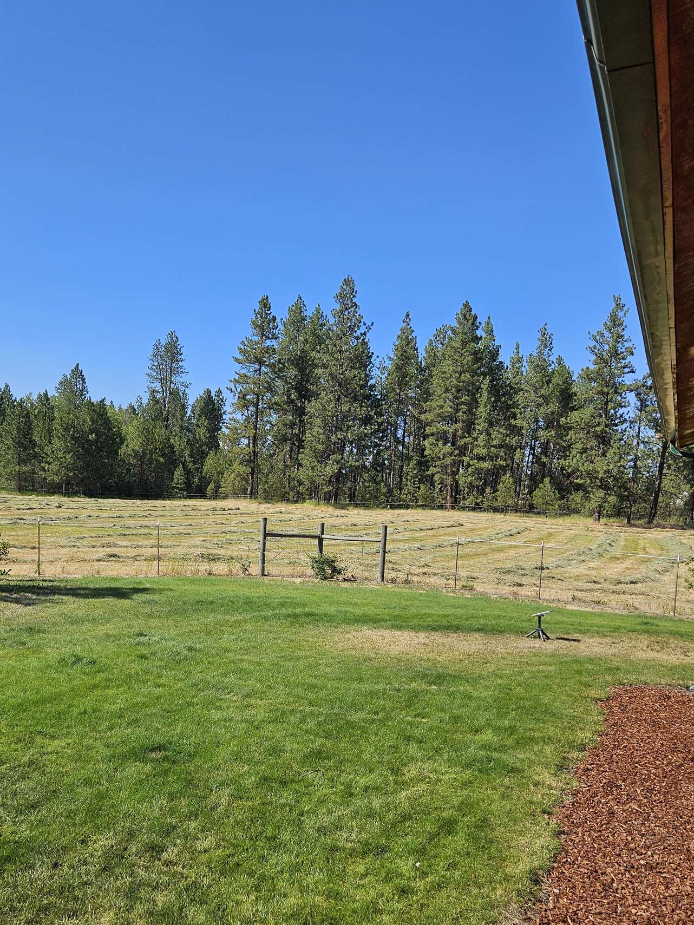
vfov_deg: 57.9
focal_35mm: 31
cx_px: 234
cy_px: 551
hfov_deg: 44.8
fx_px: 829
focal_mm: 5.4
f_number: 1.8
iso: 25
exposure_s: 1/2010
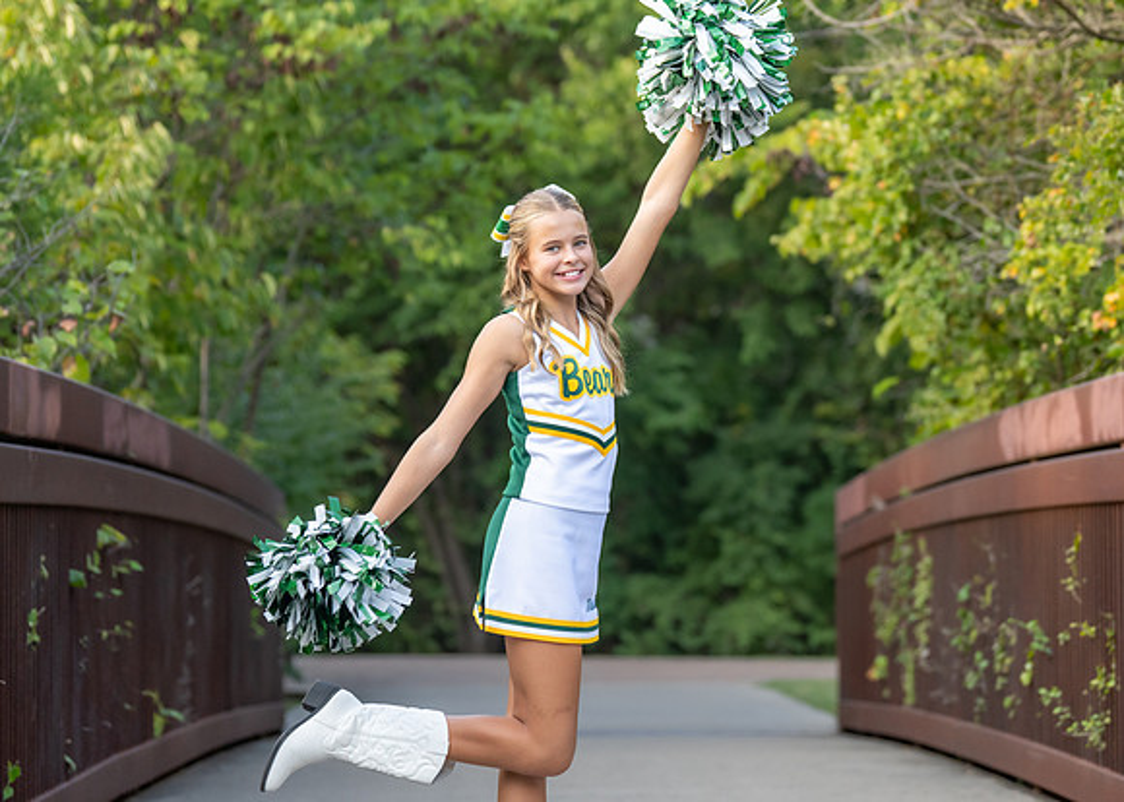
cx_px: 596
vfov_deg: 11.4
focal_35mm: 125
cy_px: 358
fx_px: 4003
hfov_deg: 16.0
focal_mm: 84
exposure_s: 1/1000
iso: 800
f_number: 2.8
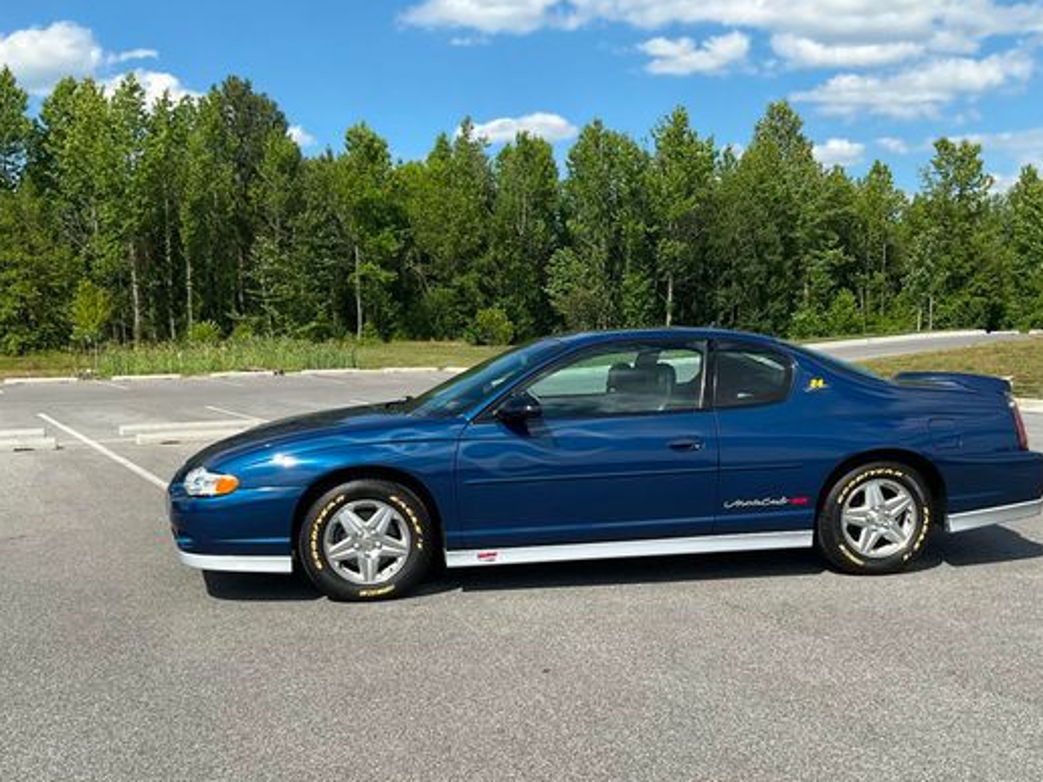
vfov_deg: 39.4
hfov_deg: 51.3
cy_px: 483
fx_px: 1085
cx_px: 544
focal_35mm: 36
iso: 25
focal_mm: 3
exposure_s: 1/2227
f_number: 1.8
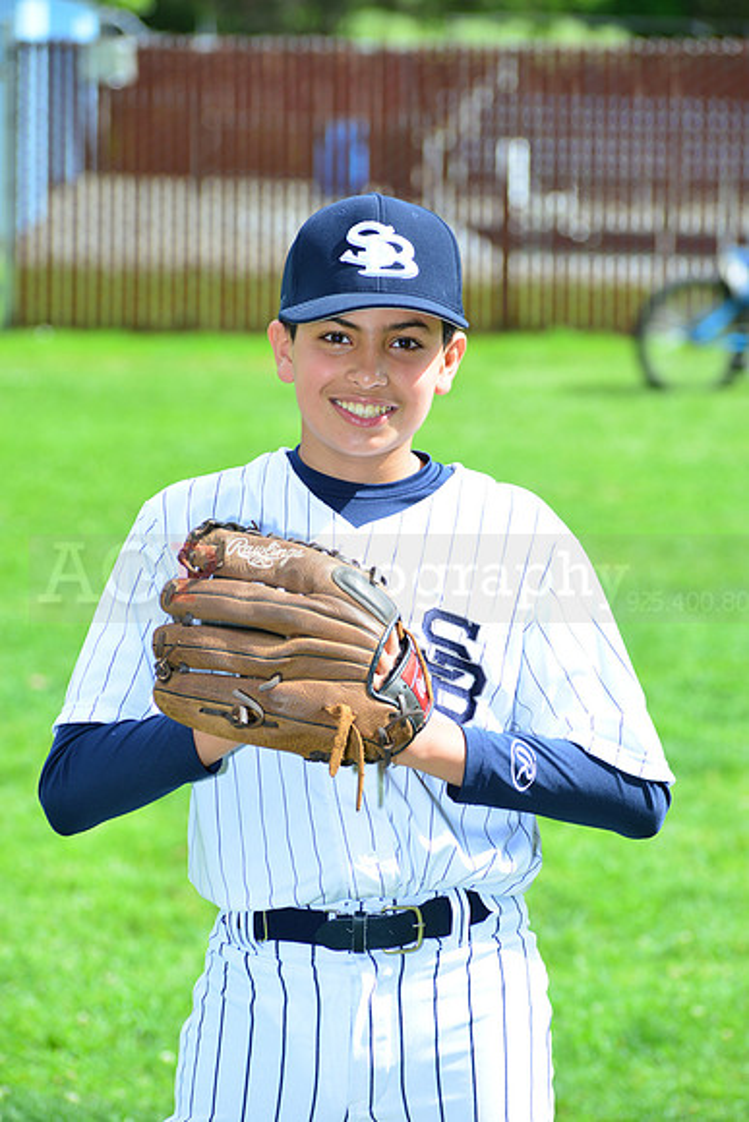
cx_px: 374
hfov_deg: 9.5
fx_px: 4522
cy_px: 561
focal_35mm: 145
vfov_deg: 14.2
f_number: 8
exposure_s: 1/200
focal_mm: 145
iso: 200
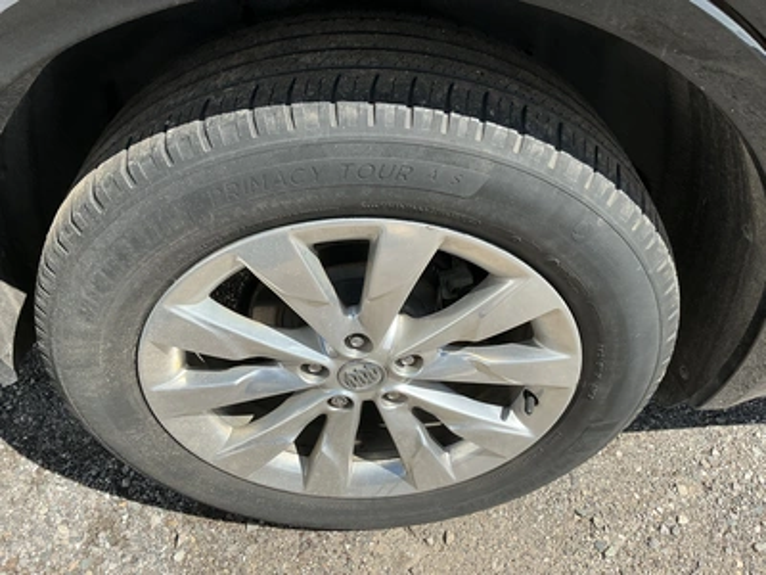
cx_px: 383
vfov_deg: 49.7
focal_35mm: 28
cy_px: 288
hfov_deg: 63.4
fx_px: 620
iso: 25
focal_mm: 3
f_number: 1.8
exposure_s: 1/1098
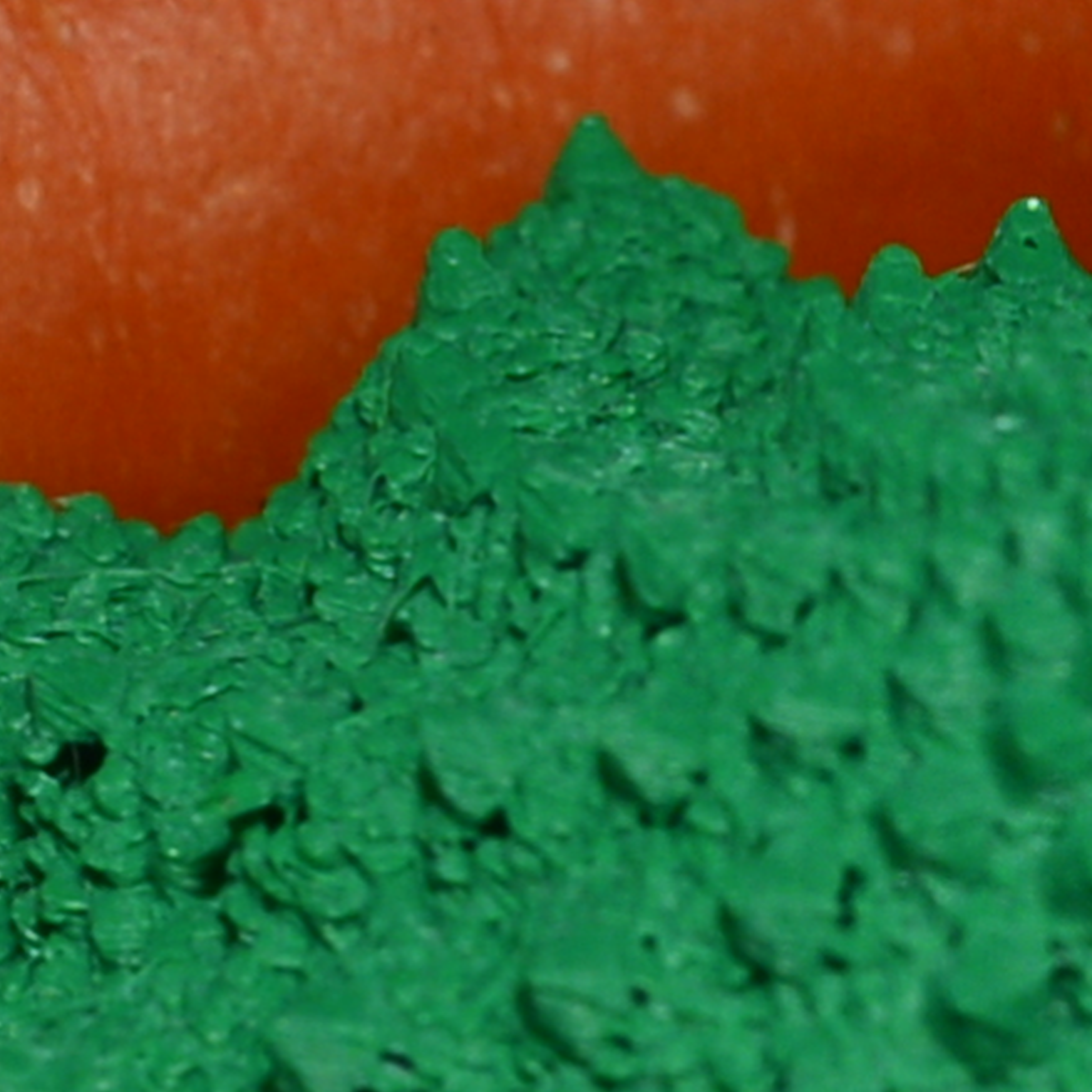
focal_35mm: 571
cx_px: 1097
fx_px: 20379
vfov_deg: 3.0
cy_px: 2206
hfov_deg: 3.1
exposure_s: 1/125
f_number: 11
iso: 400
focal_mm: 60
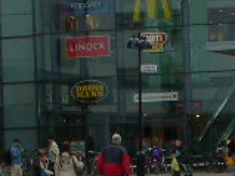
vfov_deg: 6.5
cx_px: 234
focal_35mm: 226
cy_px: 183
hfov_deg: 8.7
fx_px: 1533
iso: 50
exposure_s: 1/67.8
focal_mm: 5.8
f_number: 8.5
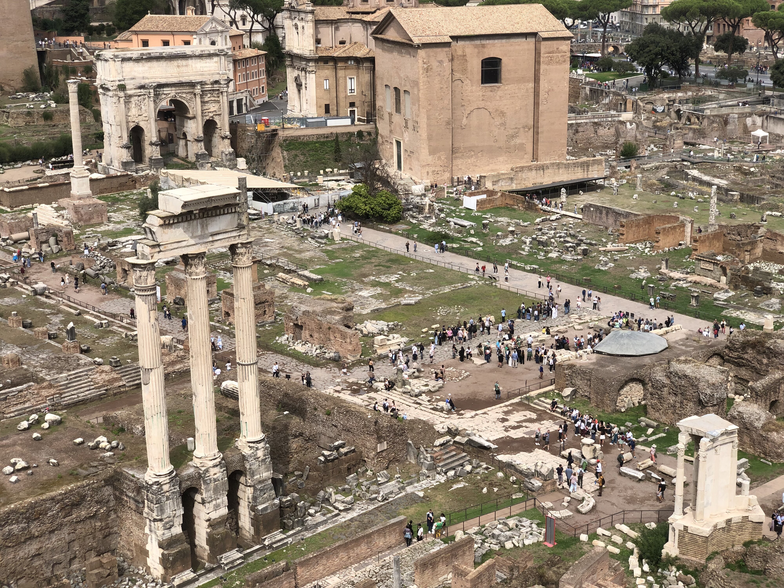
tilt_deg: -15.7
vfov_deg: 28.0
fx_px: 1178
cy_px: 294
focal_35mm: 52
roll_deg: +1.9
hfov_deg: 36.8
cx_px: 392
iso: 16
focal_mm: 6
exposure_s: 1/867
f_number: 2.4
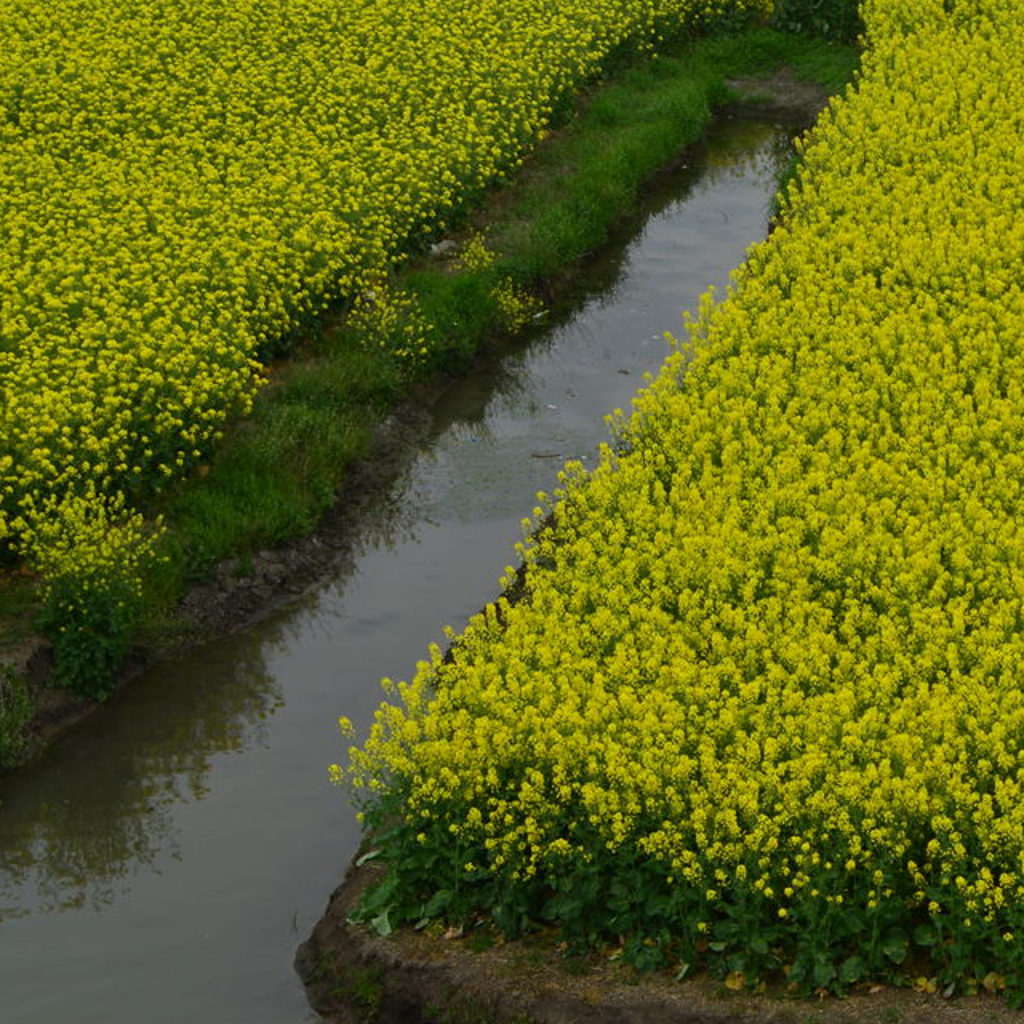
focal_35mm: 107
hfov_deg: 15.5
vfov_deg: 16.2
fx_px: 3581
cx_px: 1321
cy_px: 353
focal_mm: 42
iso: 100
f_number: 8
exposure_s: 1/160
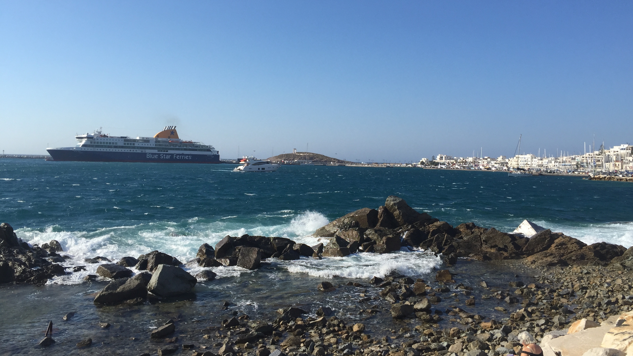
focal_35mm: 32
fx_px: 537
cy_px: 138
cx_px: 318
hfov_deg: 61.0
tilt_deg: +4.8
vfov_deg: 36.5
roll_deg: -2.8
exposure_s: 1/2326
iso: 32
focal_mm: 4.15
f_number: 2.2
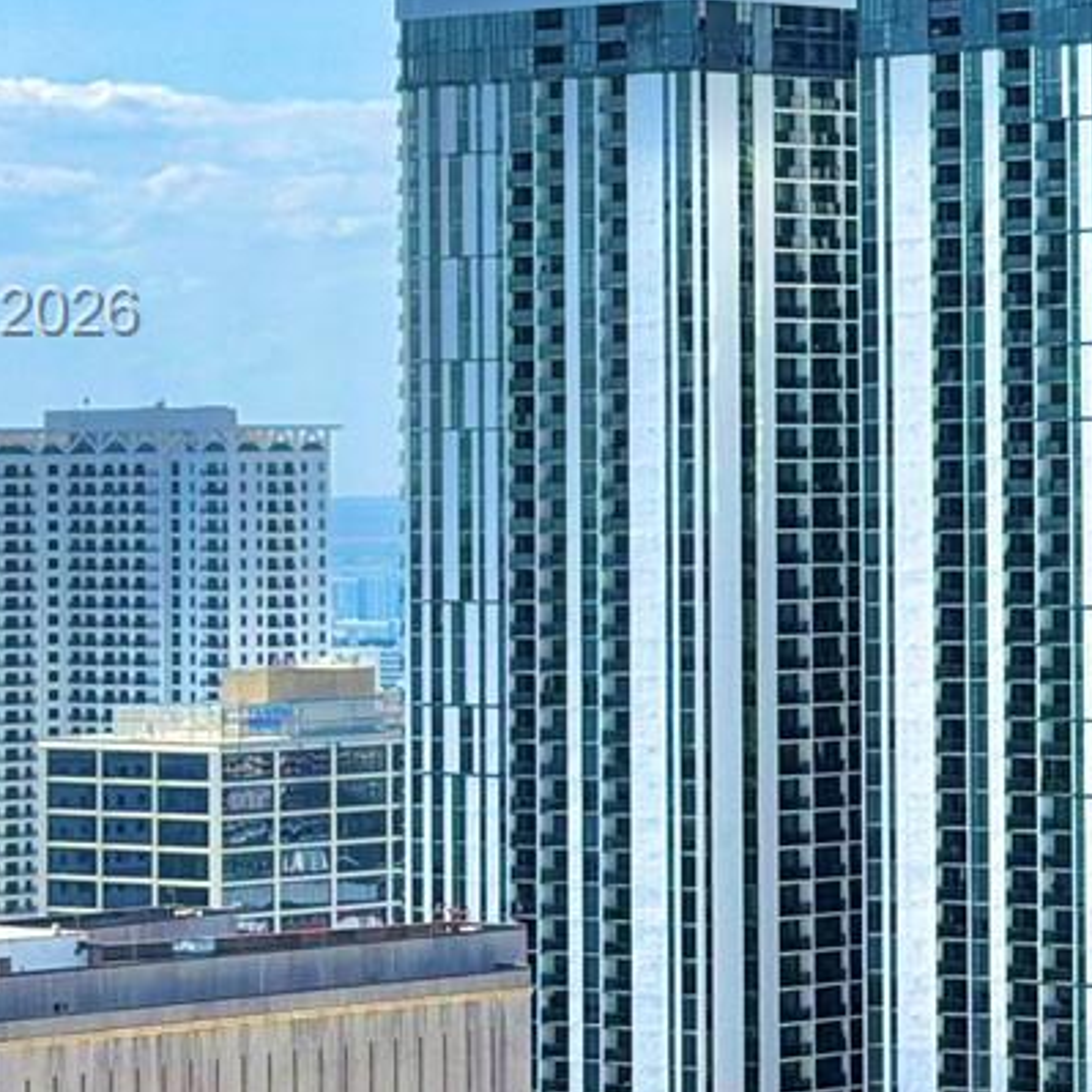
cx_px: 1475
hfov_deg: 10.1
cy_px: 315
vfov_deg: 10.3
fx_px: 6067
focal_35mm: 170
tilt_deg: +0.3
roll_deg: +1.2
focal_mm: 6.76
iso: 64
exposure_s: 1/6536
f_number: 1.78
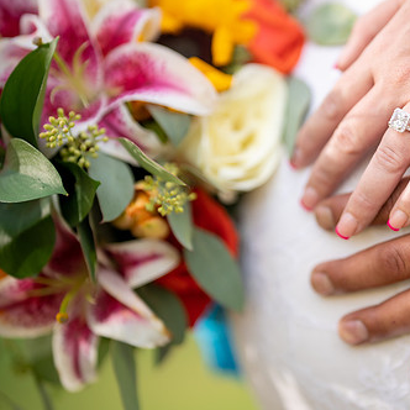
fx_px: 1715
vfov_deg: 13.6
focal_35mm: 128
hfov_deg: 13.5
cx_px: 343
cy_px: 172
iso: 100
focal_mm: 85
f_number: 1.4
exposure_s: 1/800
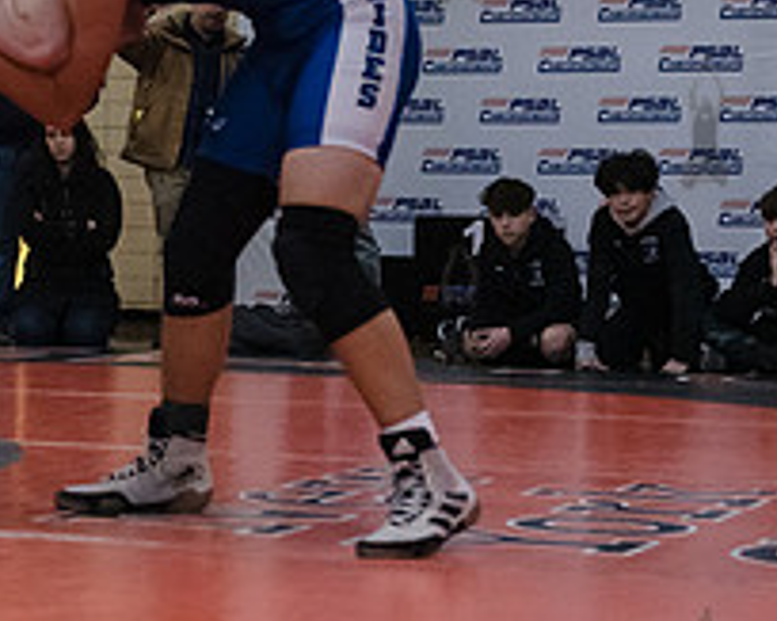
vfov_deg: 12.0
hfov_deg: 14.7
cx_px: -34
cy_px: 120
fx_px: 2942
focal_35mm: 128
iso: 8000
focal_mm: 48
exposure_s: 1/400
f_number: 3.2
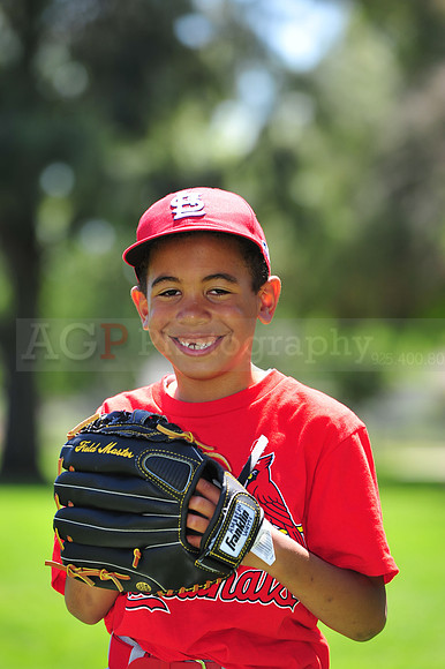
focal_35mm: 200
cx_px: 222
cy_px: 334
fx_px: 3712
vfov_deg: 10.3
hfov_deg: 6.9
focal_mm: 200
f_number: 5.6
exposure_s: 1/320
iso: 200
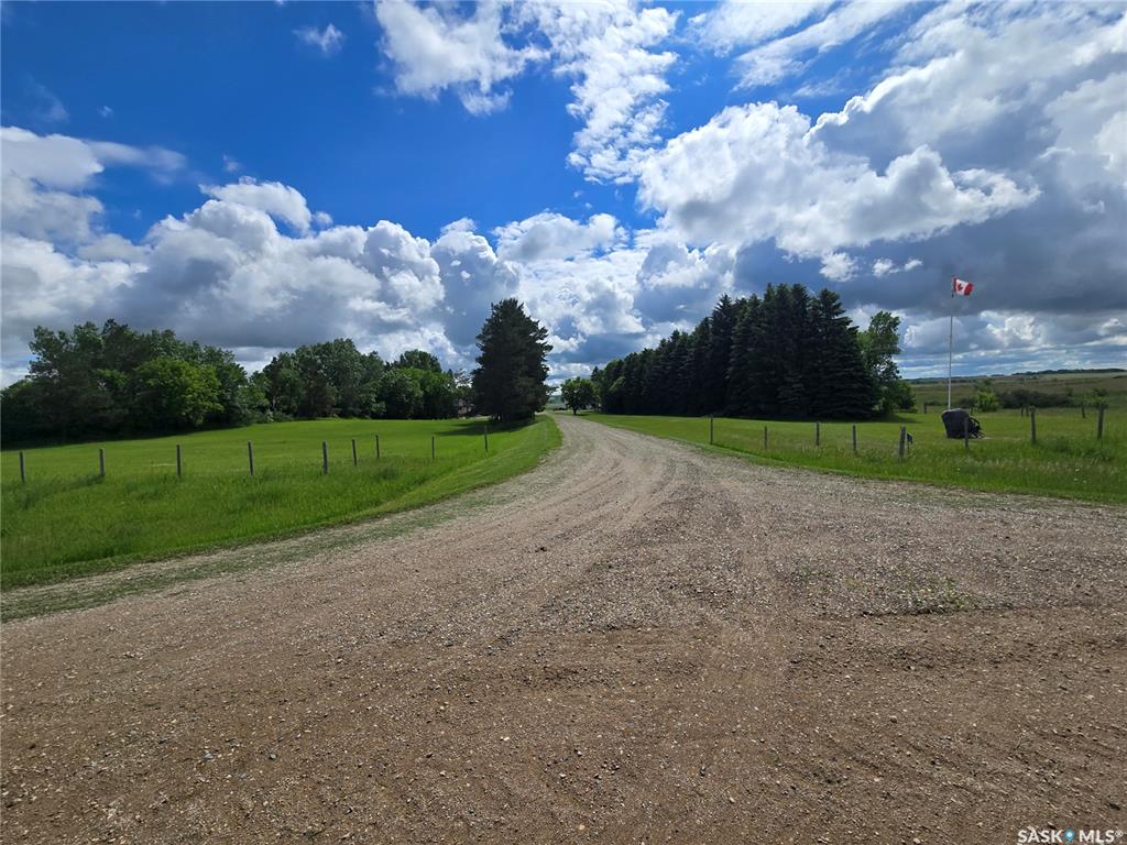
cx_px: 564
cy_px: 422
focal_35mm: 13
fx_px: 423
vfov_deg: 89.9
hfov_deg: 106.2
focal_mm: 2.2
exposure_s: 1/5386
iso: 50
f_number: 2.2
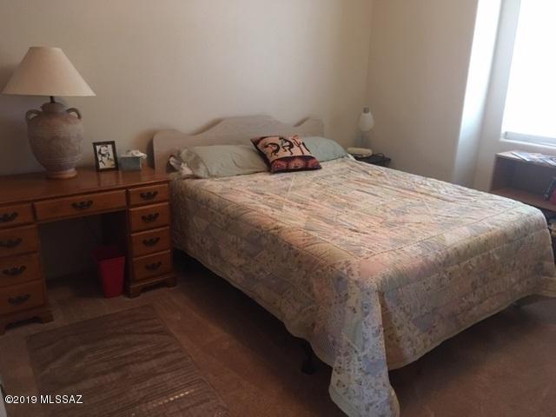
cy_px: 208
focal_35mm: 29
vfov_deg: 48.2
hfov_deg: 61.7
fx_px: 466
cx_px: 278
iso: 200
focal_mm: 4.15
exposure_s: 1/20
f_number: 2.2
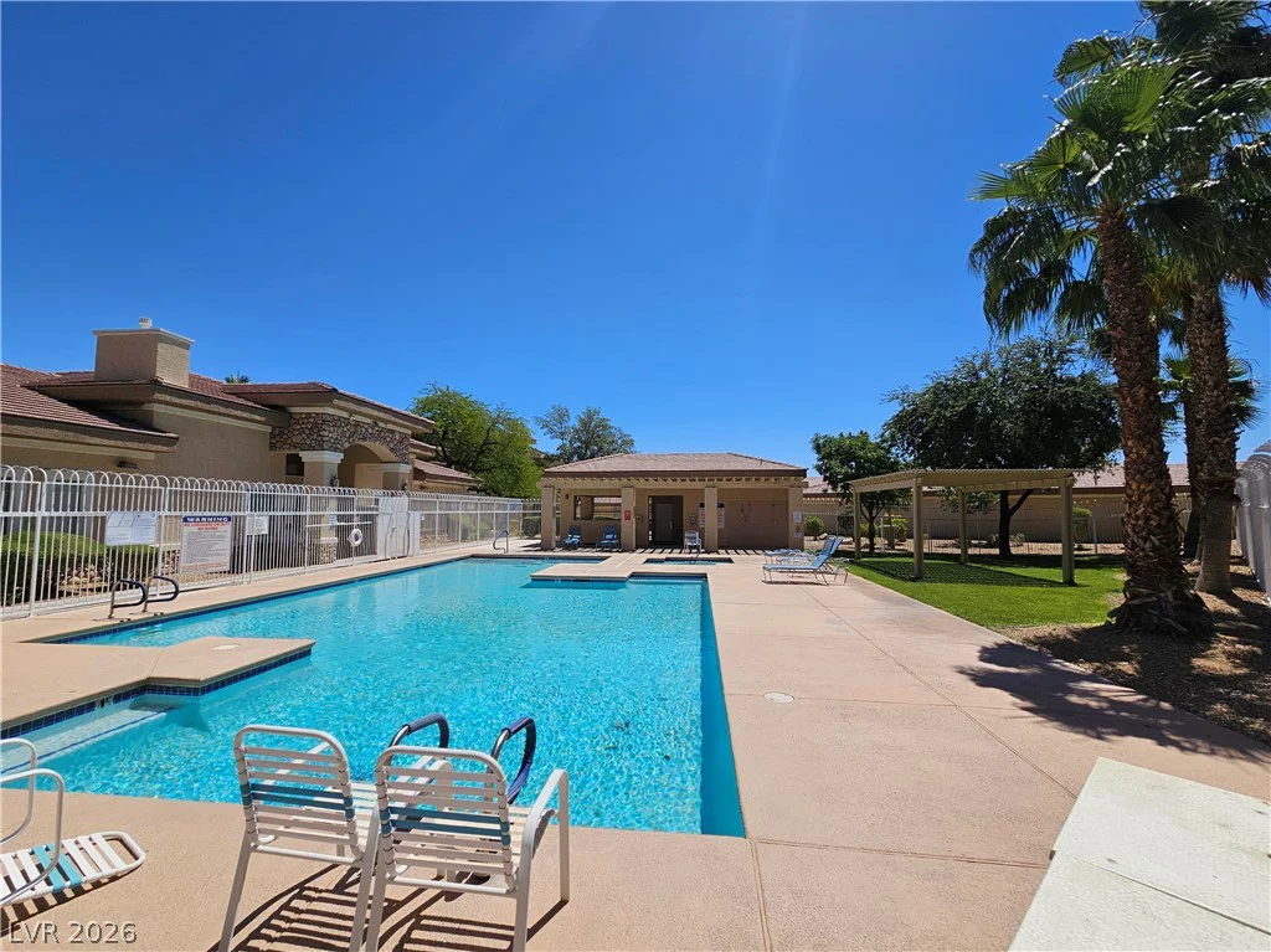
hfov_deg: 106.2
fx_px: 477
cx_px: 636
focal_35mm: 13
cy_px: 476
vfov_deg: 89.9
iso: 50
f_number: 2.2
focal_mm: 2.2
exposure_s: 1/5000
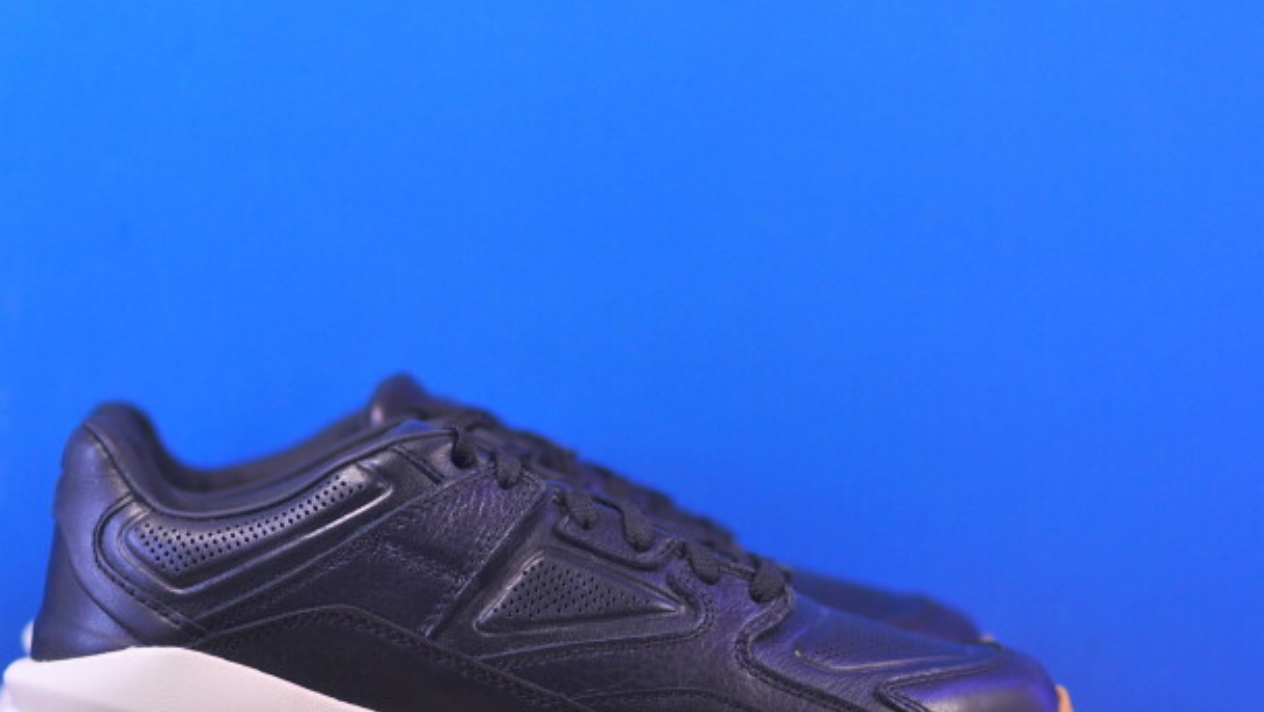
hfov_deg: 20.7
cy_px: 449
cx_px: 521
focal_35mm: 103
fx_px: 3453
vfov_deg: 11.8
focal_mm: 50
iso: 250
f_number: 2.2
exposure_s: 1/320
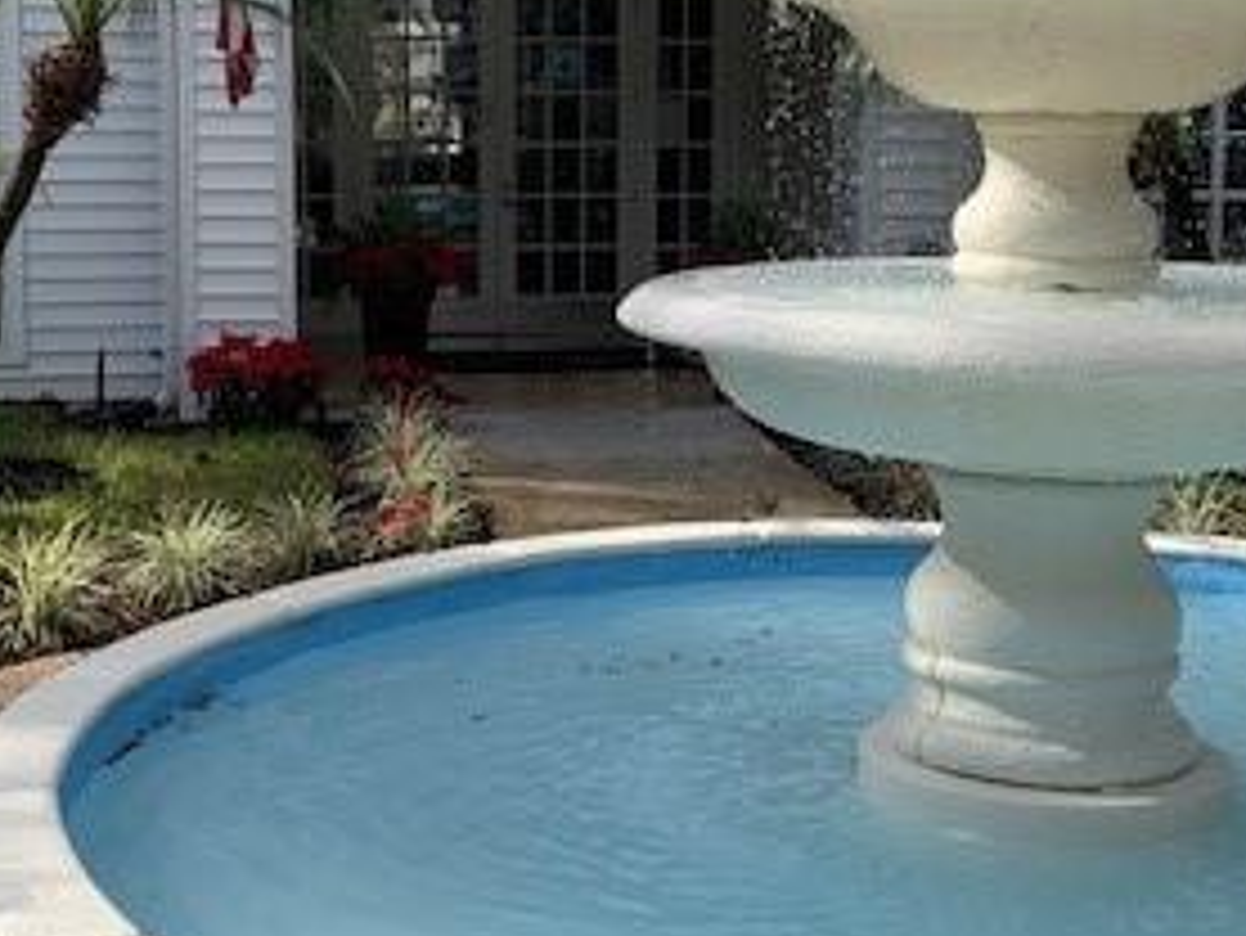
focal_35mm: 60
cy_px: 320
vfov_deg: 24.3
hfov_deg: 32.2
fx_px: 2161
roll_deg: +1.4
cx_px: 598
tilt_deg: -4.4
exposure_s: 1/1748
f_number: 1.8
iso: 25
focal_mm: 4.25
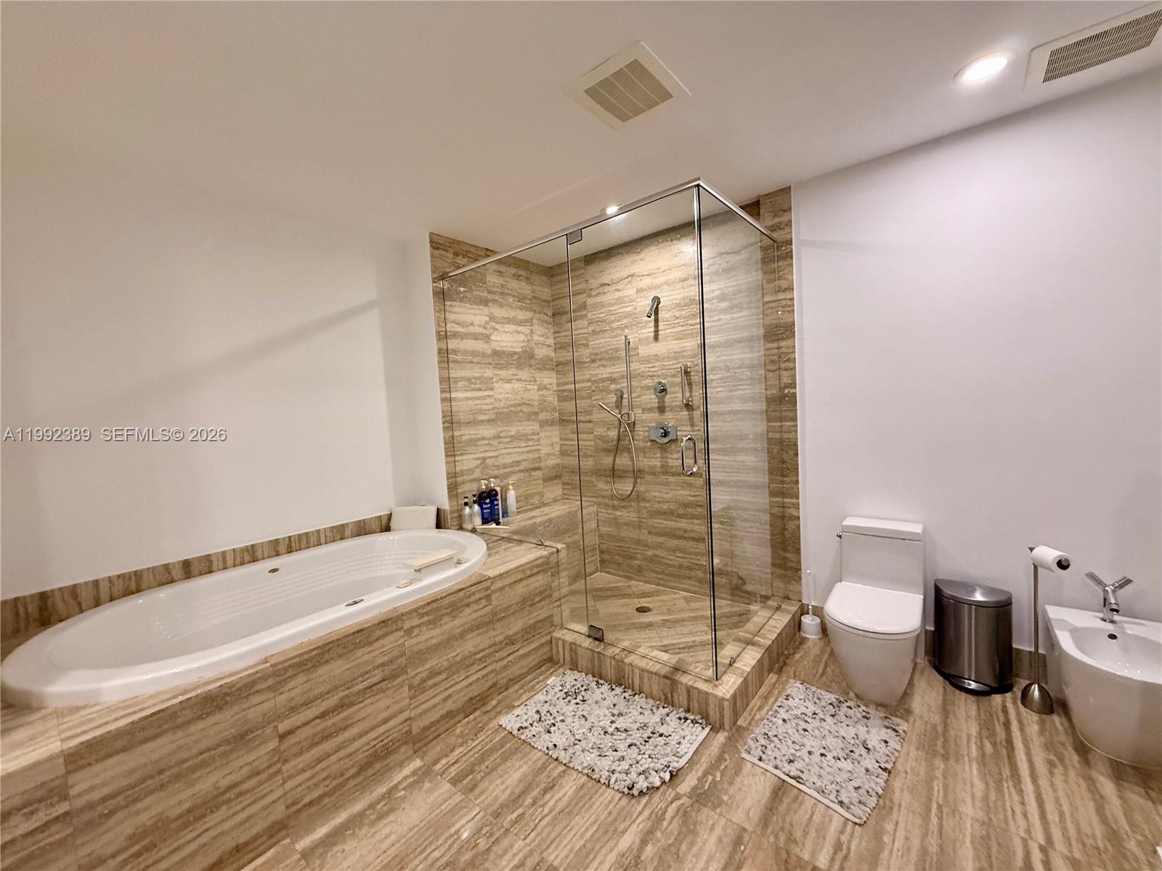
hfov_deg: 102.1
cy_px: 436
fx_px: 470
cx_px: 581
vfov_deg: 85.7
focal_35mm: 14
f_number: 2.2
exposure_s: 1/120
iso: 320
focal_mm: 2.22
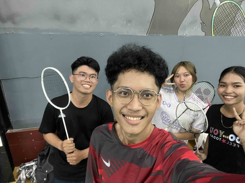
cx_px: 122
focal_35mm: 23
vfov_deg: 58.9
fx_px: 163
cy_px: 92
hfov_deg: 73.9
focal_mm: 2.71
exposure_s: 1/33
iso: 400
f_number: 2.2
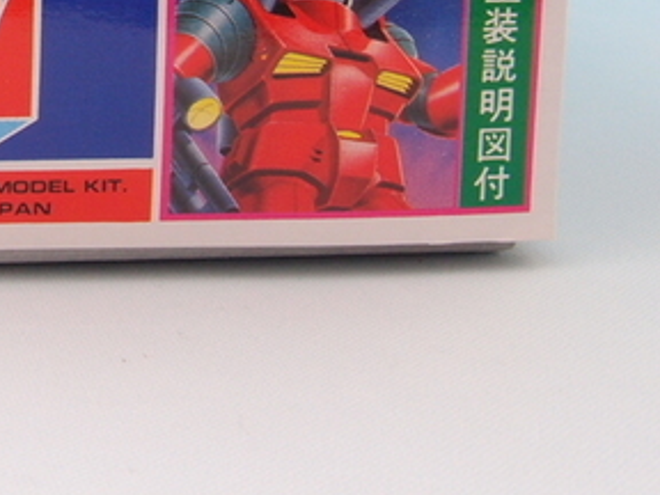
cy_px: -94
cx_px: -183
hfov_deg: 20.3
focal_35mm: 89
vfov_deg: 16.0
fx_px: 1697
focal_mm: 6.87
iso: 100
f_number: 8
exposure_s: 1
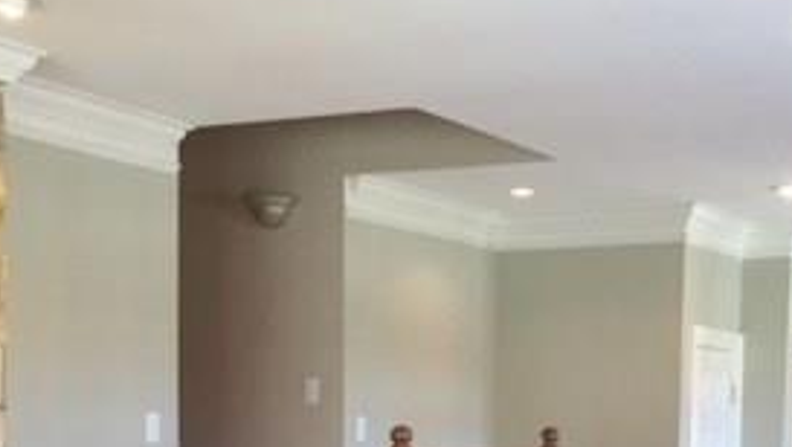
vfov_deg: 15.5
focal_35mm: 74
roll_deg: -1.1
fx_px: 1555
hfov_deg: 28.6
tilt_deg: -6.7
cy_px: 604
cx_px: 418
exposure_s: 1/30
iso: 125
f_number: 2.2
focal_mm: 4.15
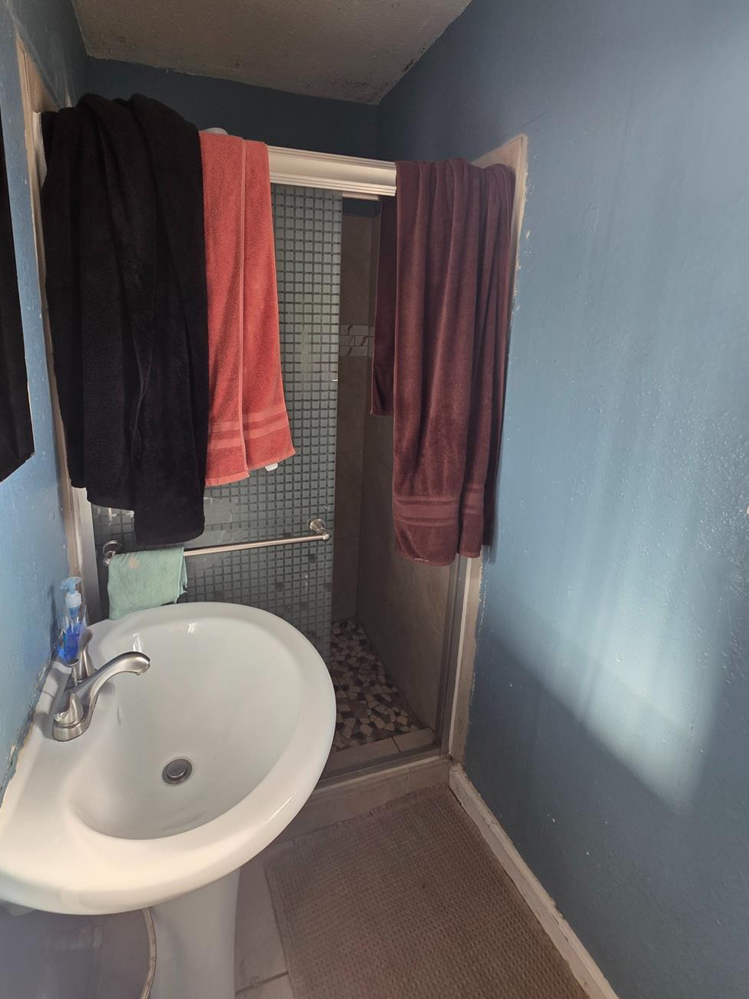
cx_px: 321
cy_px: 430
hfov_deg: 81.2
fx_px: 433
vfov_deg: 97.5
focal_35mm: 15
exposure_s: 1/120
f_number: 1.9
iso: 125
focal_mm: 2.2
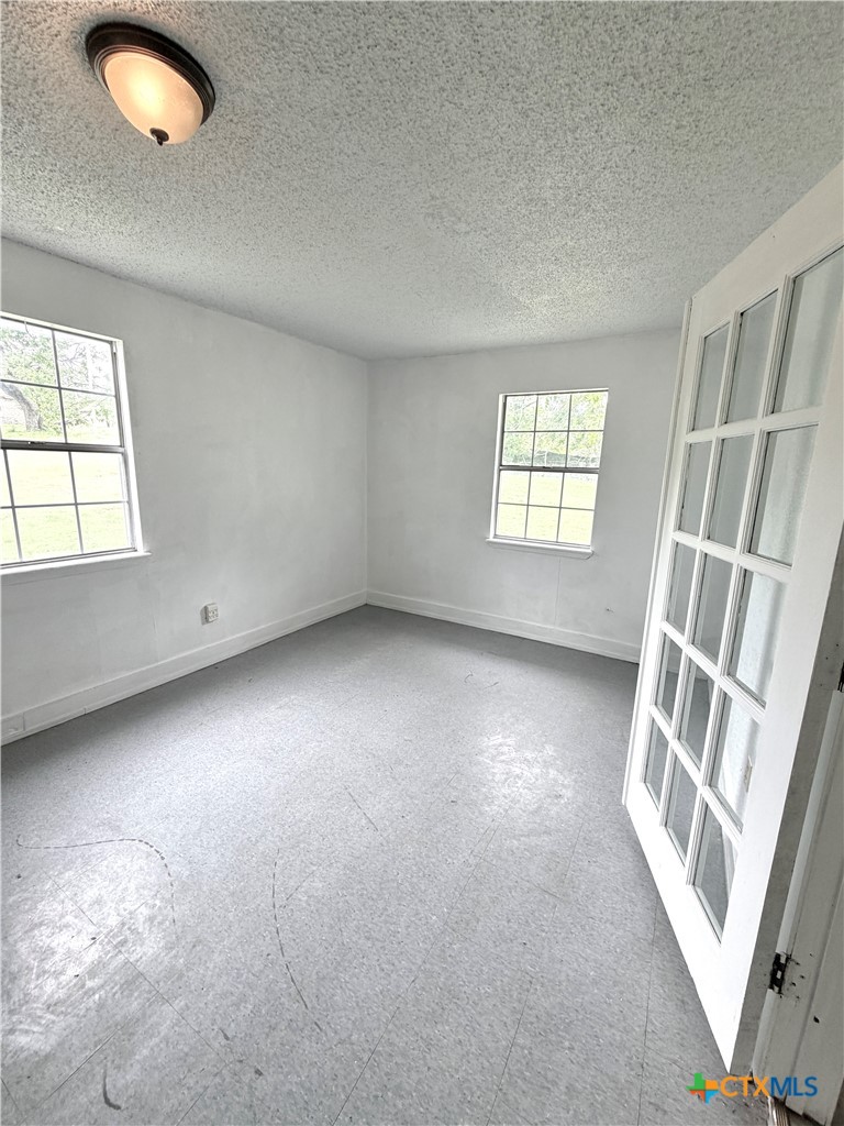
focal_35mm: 14
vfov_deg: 102.1
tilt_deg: -10.8
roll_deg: -1.2
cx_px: 422
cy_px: 563
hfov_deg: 85.7
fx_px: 455
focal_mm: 2.22
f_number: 2.2
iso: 125
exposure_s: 1/120
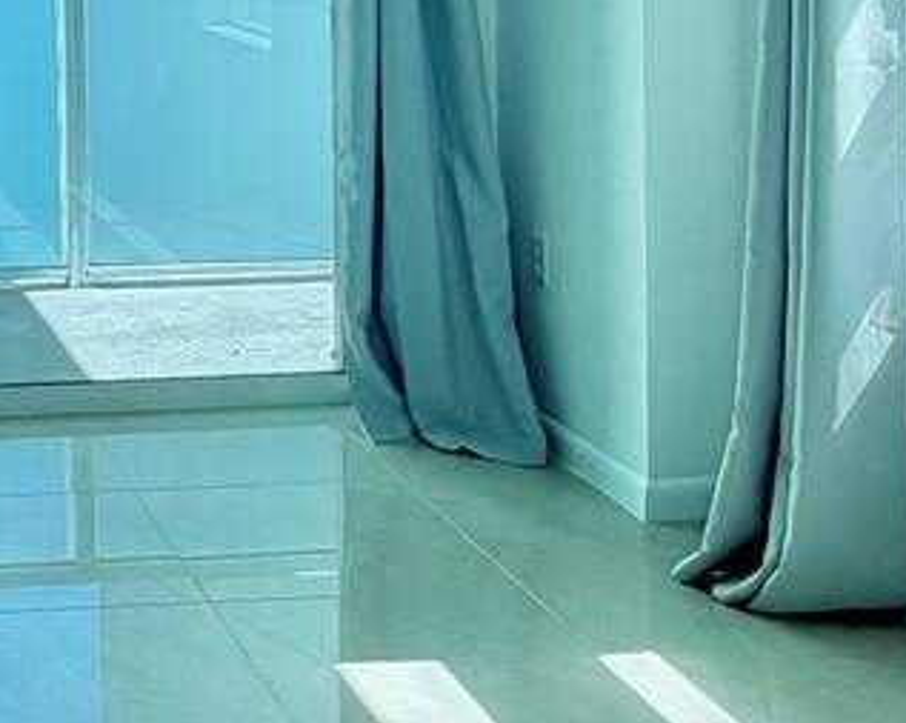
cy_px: -74
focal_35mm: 69
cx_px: -209
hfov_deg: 24.7
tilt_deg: -2.3
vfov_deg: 21.0
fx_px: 1848
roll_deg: +1.9
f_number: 2.2
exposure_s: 1/664
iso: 40
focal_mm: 2.22
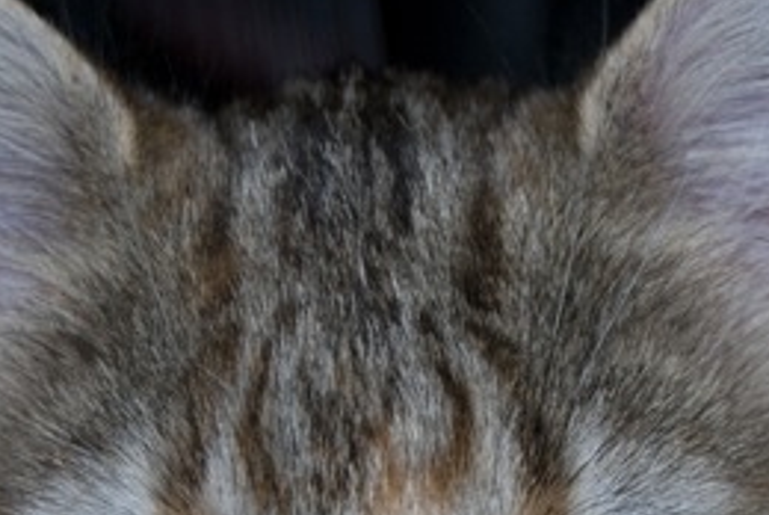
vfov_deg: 5.5
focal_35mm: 249
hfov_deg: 8.3
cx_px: 538
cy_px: 616
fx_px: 5325
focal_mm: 48
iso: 200
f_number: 5.6
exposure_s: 1/60
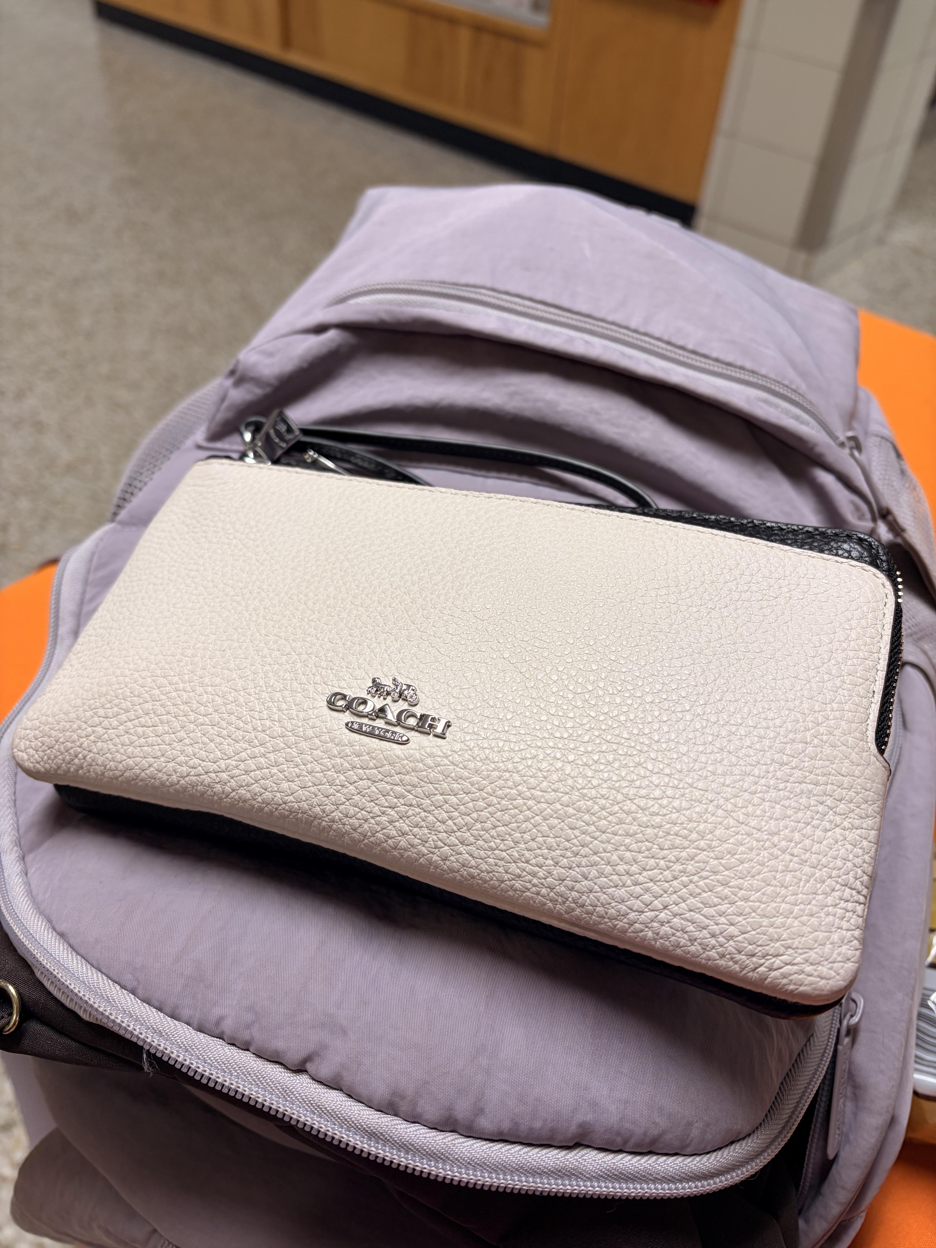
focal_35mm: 26
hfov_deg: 53.1
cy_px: 624
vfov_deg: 67.3
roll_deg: -4.5
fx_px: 937
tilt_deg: -44.0
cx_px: 468
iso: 50
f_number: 1.6
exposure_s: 1/61
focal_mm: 5.96
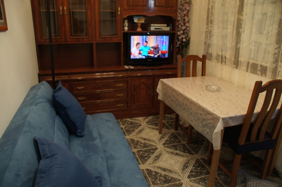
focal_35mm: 27
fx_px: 211
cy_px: 94
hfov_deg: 67.4
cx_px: 141
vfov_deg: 47.9
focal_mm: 18
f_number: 3.5
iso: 800
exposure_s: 1/30
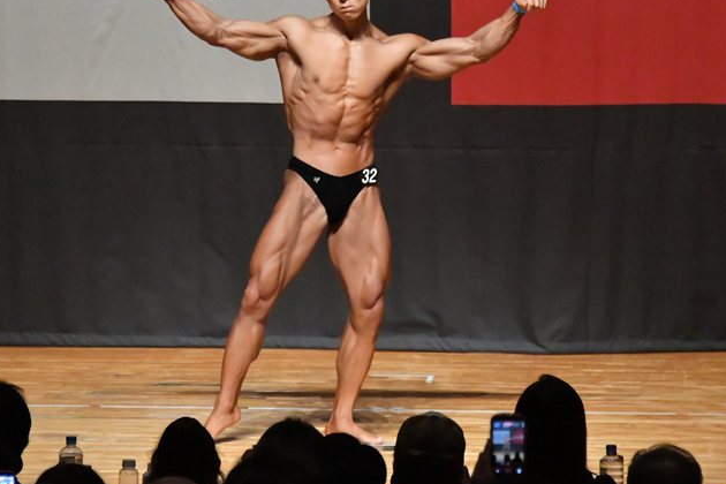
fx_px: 6695
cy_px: 199
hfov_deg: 6.2
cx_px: 291
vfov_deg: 4.1
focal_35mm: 332
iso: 12800
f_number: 5.6
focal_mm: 180
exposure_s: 1/400
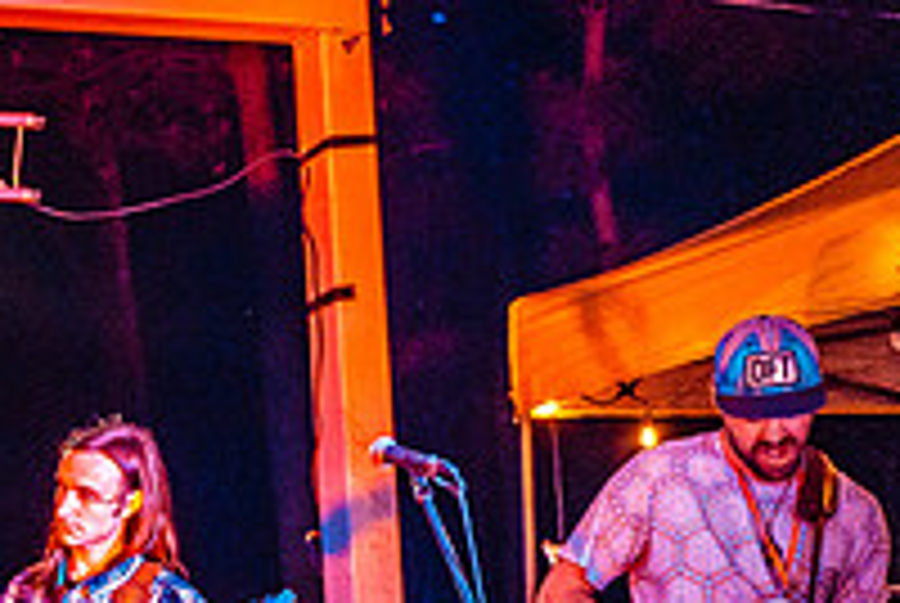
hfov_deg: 22.7
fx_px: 2028
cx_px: -216
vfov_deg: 16.4
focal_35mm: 81
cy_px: 673
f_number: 2.8
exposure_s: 1/200
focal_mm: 28
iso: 3200
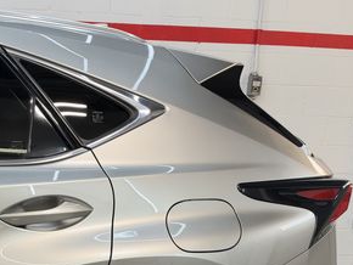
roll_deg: -0.2
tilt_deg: -10.9
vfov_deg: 22.0
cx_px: 37
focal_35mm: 64
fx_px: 653
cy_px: 272
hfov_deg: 29.1
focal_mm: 6.93
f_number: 1.8
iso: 50
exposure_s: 1/149
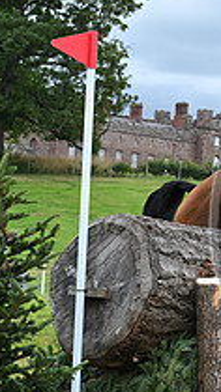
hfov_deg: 8.1
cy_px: 199
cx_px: 382
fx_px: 1512
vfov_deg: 14.8
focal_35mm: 145
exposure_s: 1/1250
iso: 800
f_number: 5.6
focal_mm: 50
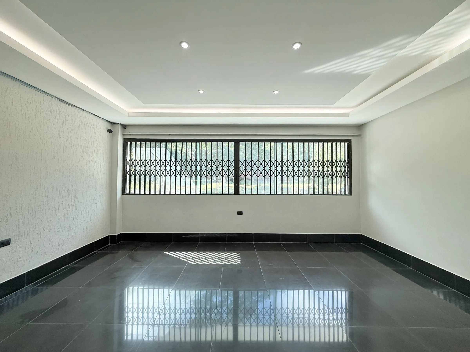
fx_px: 190
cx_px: 235
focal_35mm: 14
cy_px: 176
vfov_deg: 85.7
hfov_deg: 102.1
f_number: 2.2
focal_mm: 2.22
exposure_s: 1/127
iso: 50
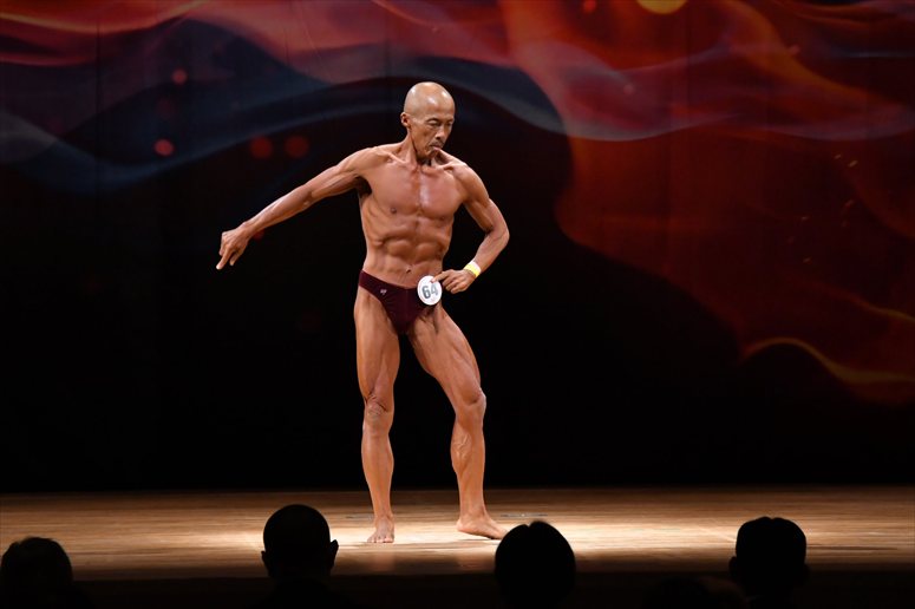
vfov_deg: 6.1
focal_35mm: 225
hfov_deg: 9.2
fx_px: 5716
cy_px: 304
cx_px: 458
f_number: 5.6
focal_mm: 150
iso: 4000
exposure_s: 1/400
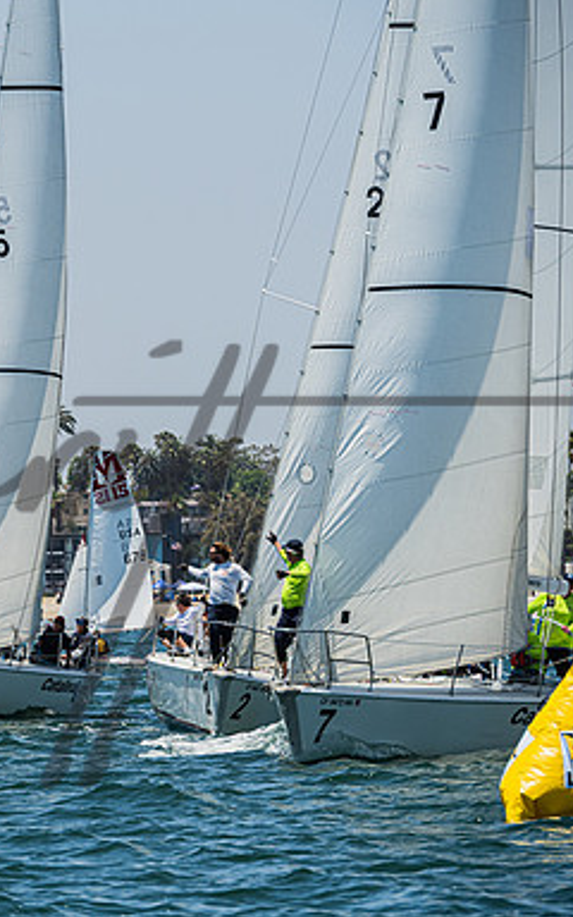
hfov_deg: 4.0
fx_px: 8195
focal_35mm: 328
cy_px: 456
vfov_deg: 6.4
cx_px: -44
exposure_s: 1/1600
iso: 400
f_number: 8
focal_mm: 200
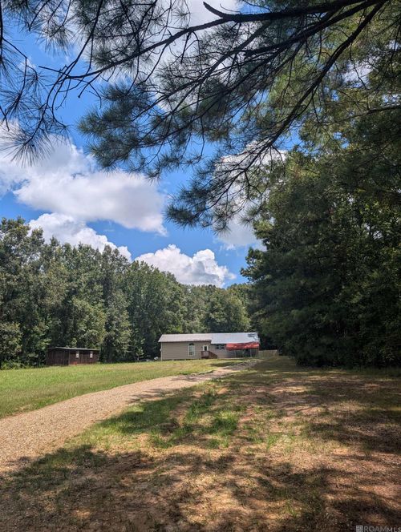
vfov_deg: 71.5
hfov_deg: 56.9
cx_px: 200
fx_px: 370
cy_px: 266
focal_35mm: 24
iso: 21
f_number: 1.68
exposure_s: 1/1443
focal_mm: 6.9
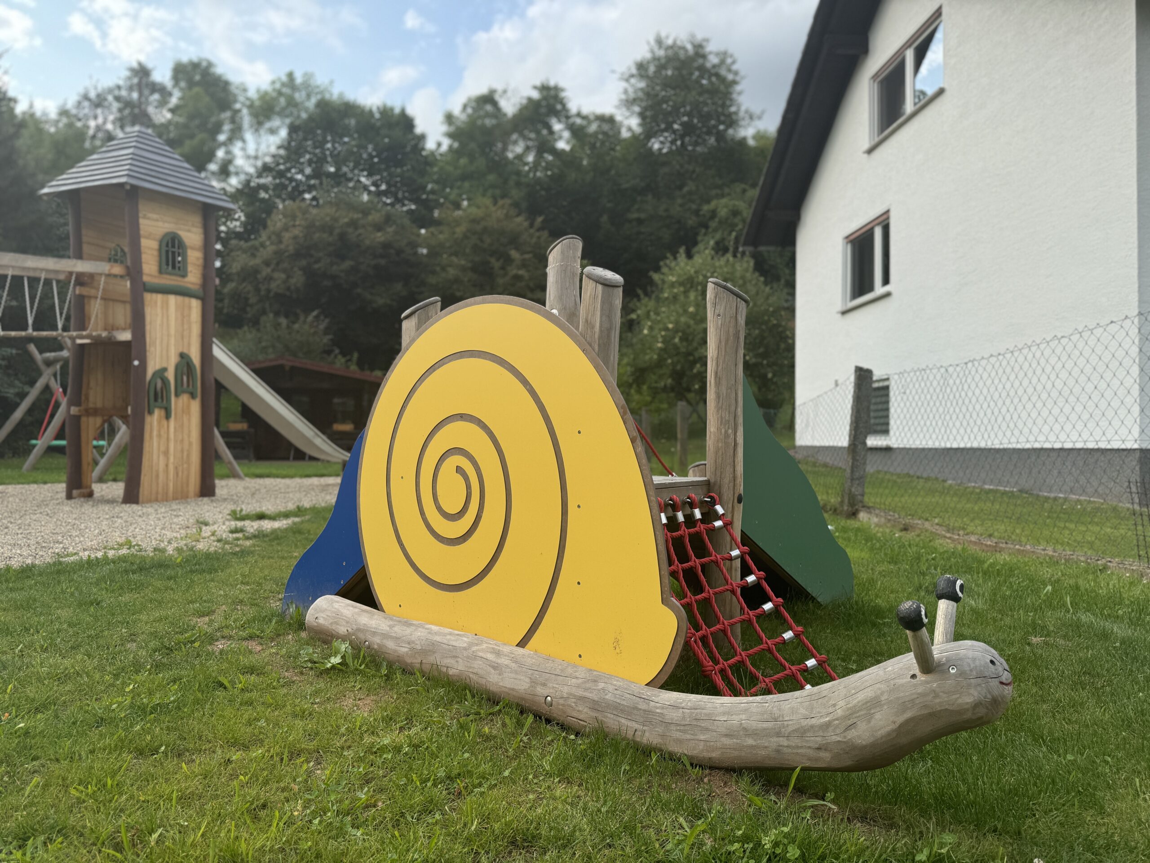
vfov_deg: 56.8
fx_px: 797
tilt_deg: +1.6
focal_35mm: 24
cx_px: 575
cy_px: 432
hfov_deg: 71.6
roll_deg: -1.0
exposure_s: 1/1980
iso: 80
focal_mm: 6.76
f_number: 1.78
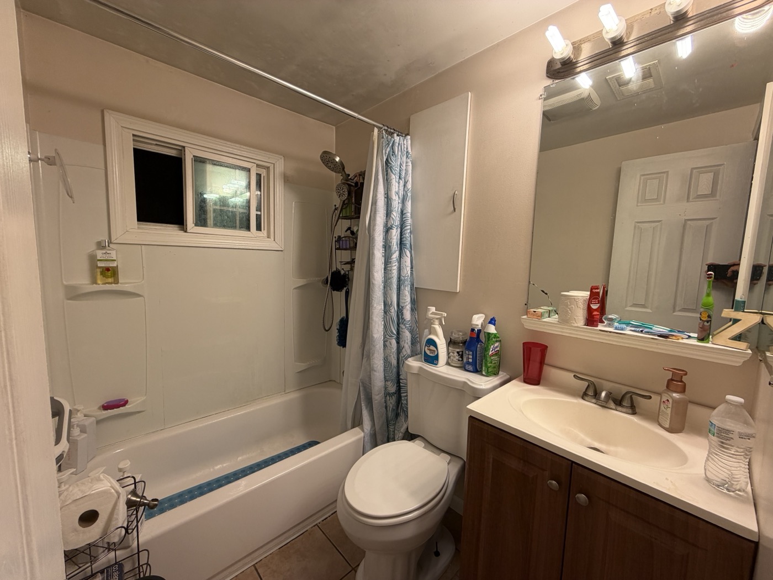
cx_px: 386
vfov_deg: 85.7
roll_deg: -1.1
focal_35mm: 14
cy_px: 290
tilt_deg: -6.1
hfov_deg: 102.1
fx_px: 313
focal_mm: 2.22
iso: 100
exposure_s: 1/120
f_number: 2.2
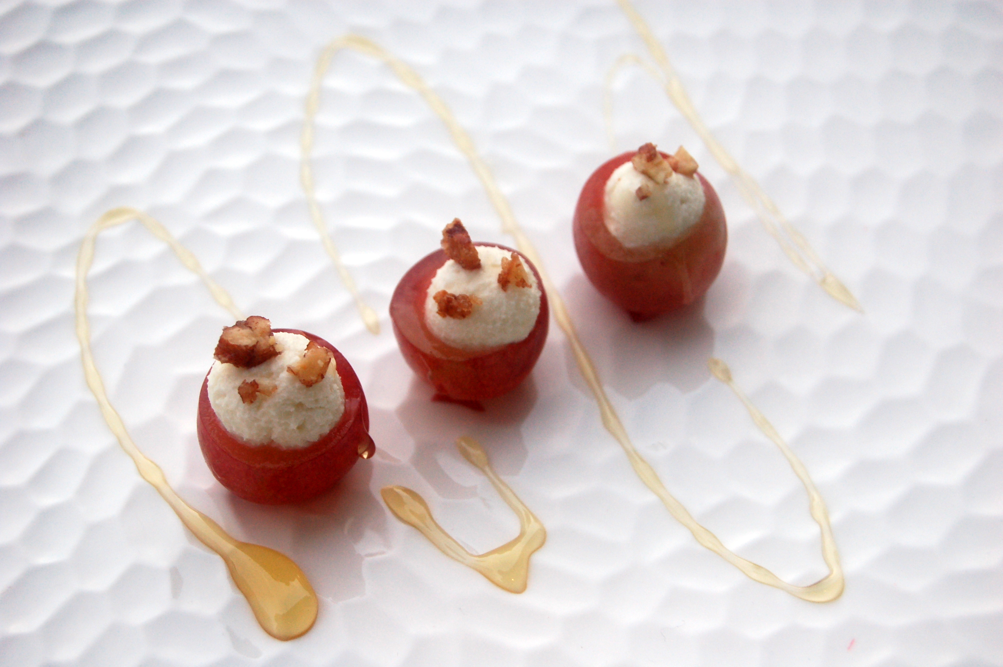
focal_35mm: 75
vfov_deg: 18.1
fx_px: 2088
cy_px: 334
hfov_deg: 27.0
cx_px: 502
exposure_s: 1/100
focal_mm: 50
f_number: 5.6
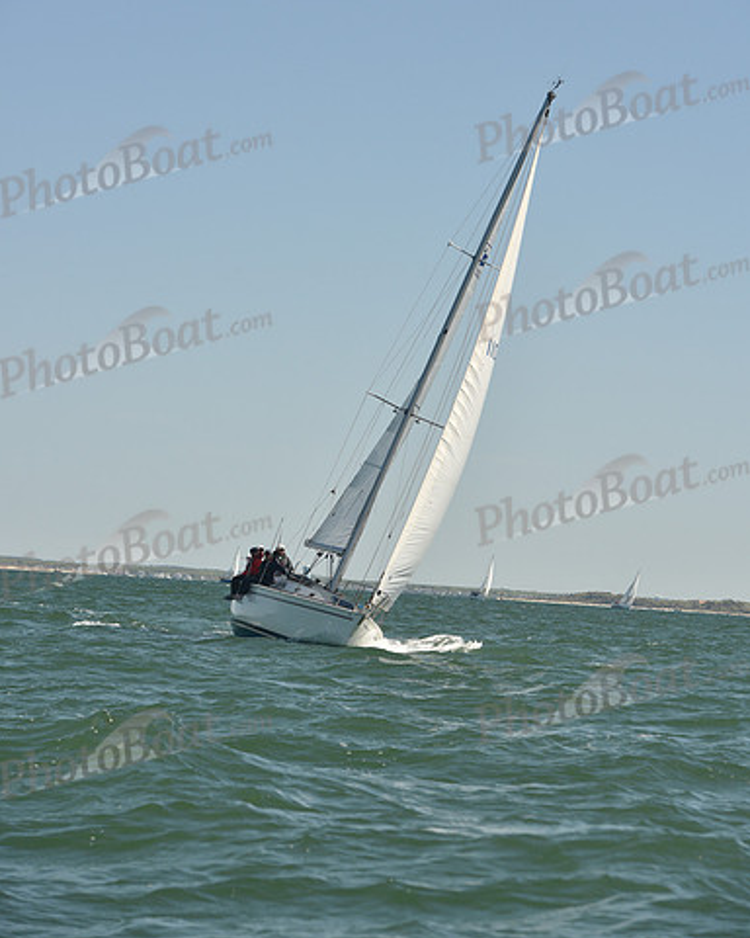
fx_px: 3774
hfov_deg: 11.4
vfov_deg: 14.2
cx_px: 374
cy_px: 422
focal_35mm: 136
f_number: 5.6
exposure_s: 1/800
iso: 250
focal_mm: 120
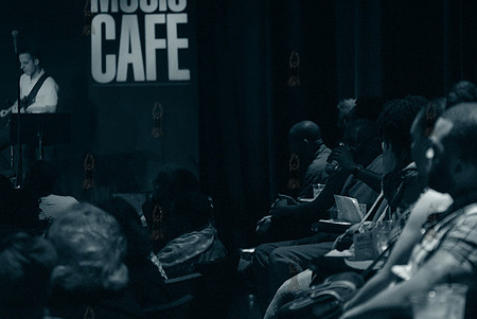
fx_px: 1366
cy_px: 170
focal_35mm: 103
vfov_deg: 13.3
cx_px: 294
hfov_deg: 19.8
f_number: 2.8
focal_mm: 80
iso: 4000
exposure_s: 1/160
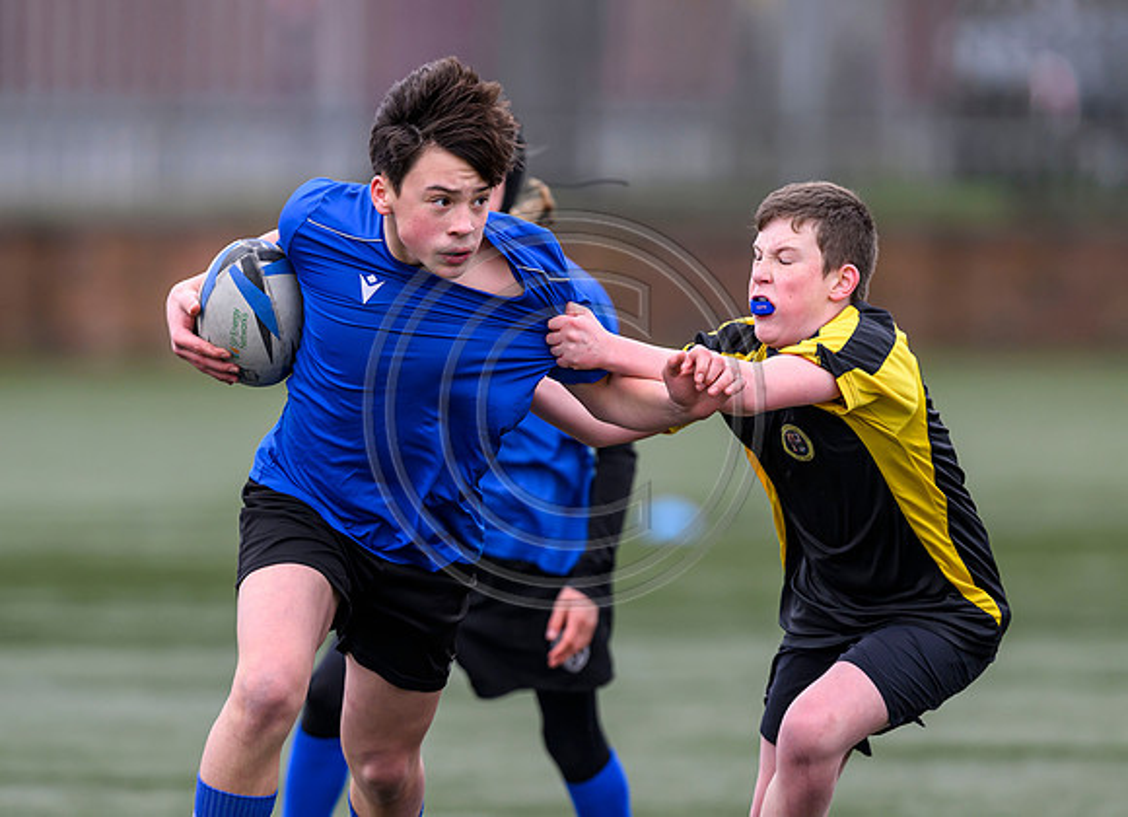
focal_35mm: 578
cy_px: 437
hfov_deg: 3.5
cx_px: 462
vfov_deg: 2.5
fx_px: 18602
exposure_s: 1/1600
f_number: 3.5
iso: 500
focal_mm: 400
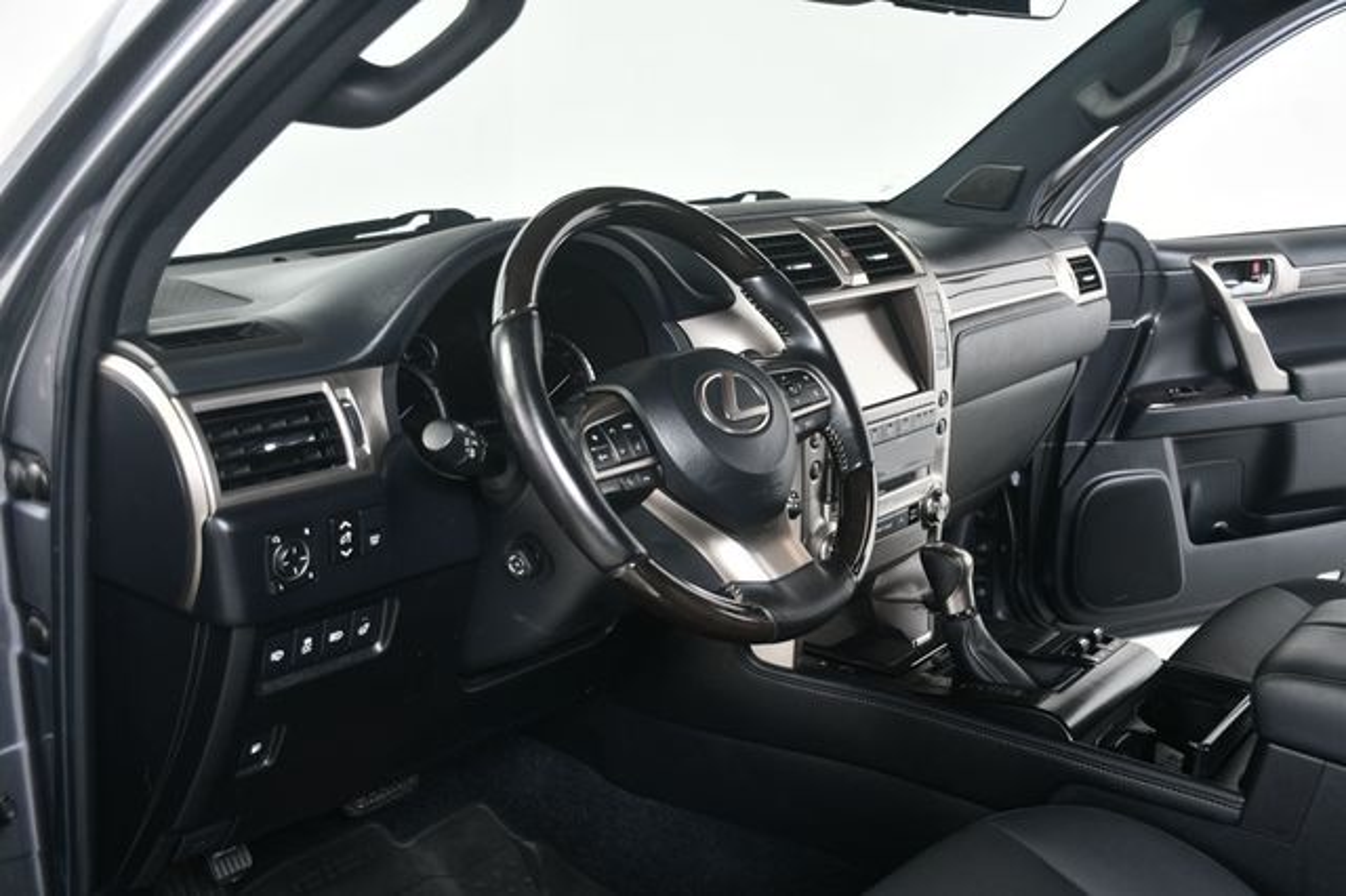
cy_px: 448
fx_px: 1345
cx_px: 673
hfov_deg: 53.2
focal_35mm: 36
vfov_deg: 36.8
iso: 100
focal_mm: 24
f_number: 3.8
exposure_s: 1/160
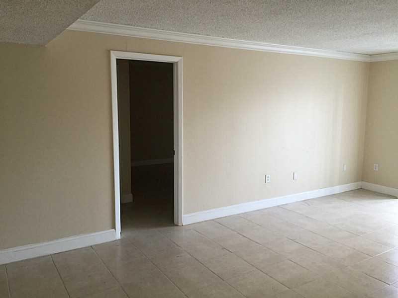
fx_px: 333
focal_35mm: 29
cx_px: 199
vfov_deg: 48.2
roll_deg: -1.0
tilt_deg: -6.6
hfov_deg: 61.7
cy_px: 149
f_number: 2.2
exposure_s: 1/30
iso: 50
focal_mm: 4.15
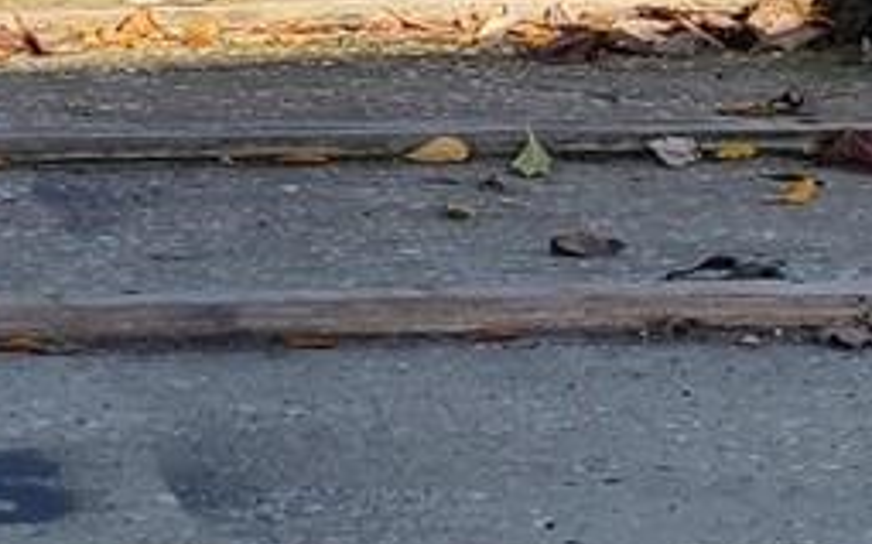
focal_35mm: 173
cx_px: -99
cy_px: -1129
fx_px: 4109
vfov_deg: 6.8
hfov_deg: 11.9
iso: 40
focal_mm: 5.4
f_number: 1.8
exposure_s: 1/1016
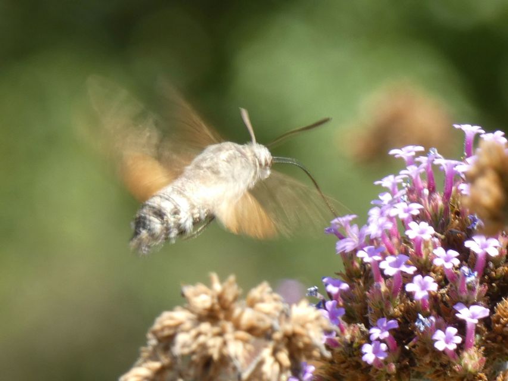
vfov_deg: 3.9
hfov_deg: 5.2
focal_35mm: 384
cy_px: 190
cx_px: 254
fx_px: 5636
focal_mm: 68.8
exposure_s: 1/80
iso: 100
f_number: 5.6
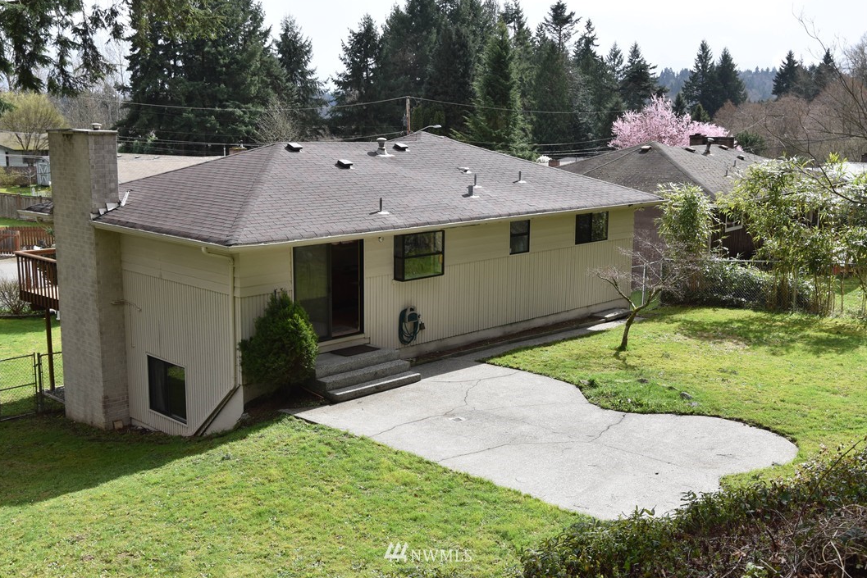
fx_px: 928
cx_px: 430
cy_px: 286
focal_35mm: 39
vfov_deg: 34.6
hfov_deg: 50.1
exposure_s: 1/250
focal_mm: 25
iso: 200
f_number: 8
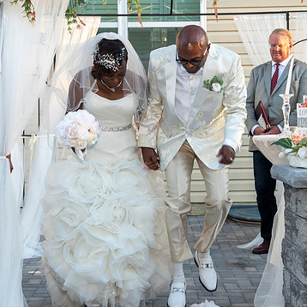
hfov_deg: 21.1
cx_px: 143
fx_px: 823
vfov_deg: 21.1
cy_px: 144
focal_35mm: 82
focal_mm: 34
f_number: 5
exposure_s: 1/250
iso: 400
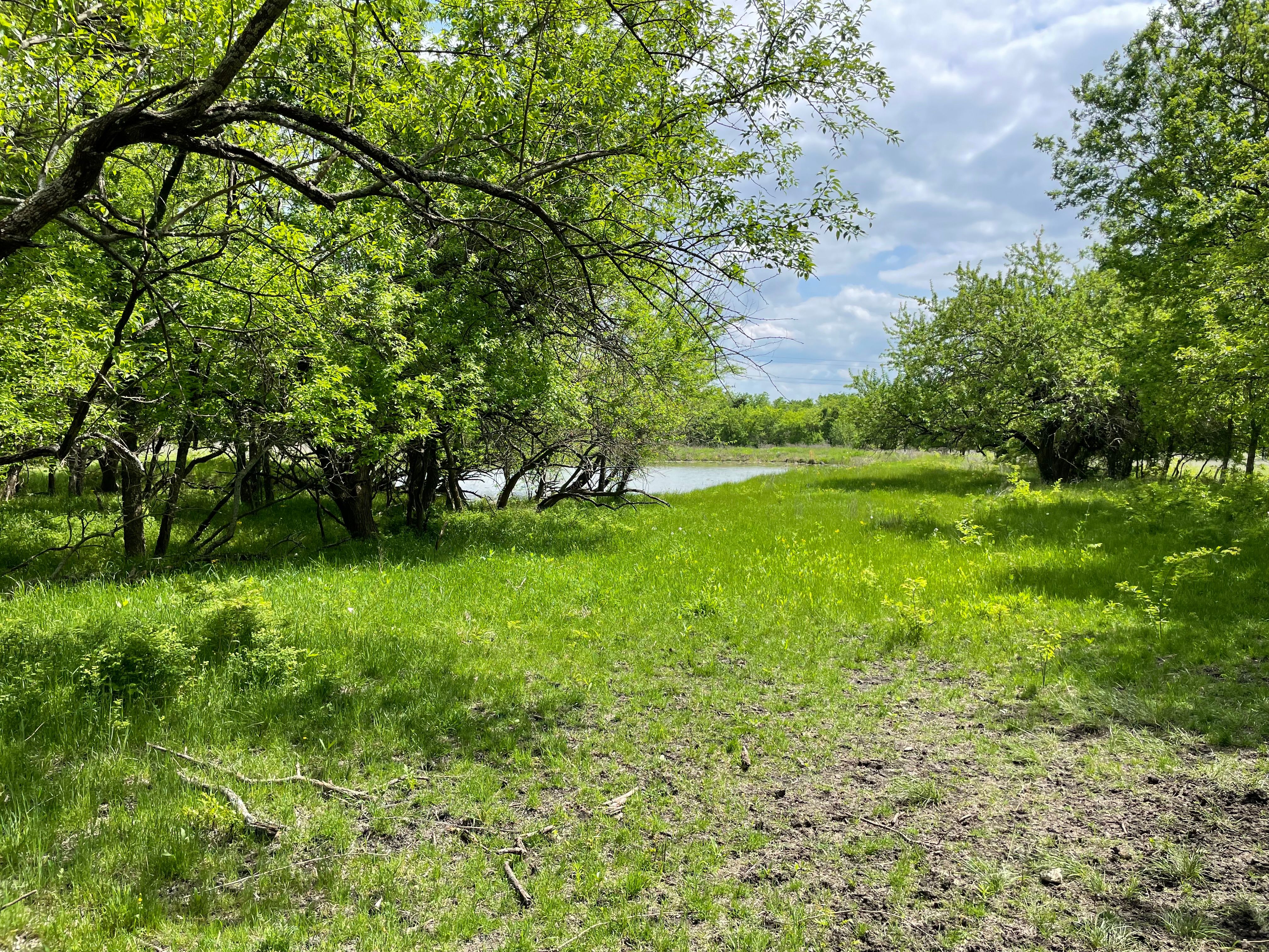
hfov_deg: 67.3
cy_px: 476
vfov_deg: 53.1
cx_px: 634
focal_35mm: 26
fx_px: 953
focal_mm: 4.2
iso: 32
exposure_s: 1/2212
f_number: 1.6
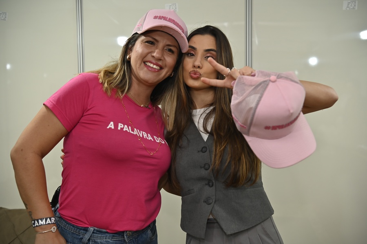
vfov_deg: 33.4
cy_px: 122
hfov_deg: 48.5
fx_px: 408
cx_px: 184
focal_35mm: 40
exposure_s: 1/60
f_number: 4
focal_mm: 40
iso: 280
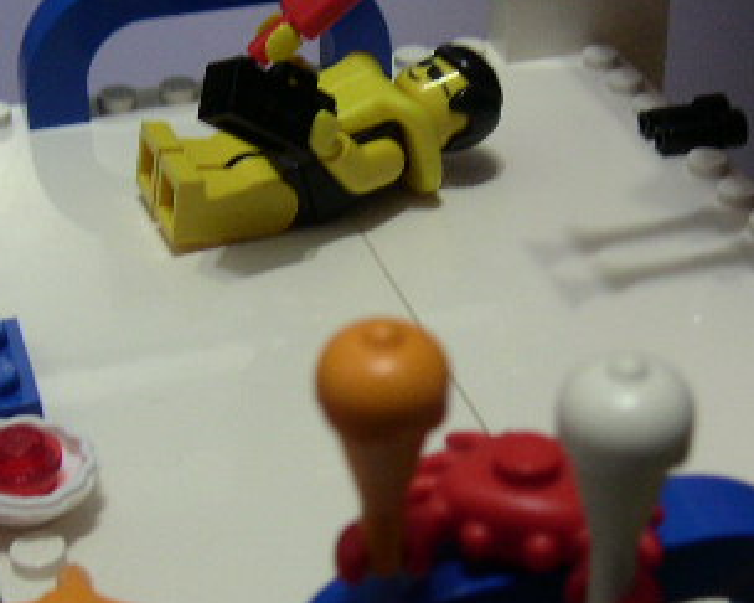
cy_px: 328
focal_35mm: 78
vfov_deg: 19.6
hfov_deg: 24.4
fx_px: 1740
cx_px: 476
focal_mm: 6
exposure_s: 1/20
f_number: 2.8
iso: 100
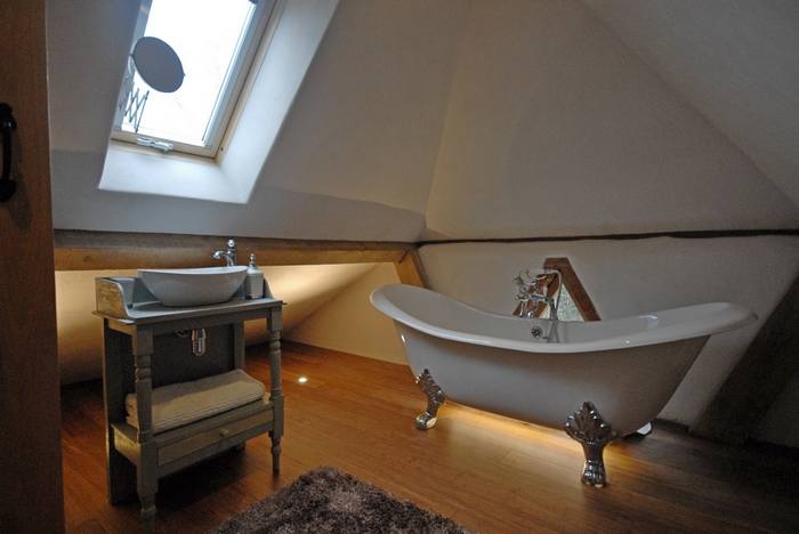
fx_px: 400
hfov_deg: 90.0
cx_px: 400
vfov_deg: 67.5
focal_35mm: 18
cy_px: 267
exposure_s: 1/60
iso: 640
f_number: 4.5
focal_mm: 12
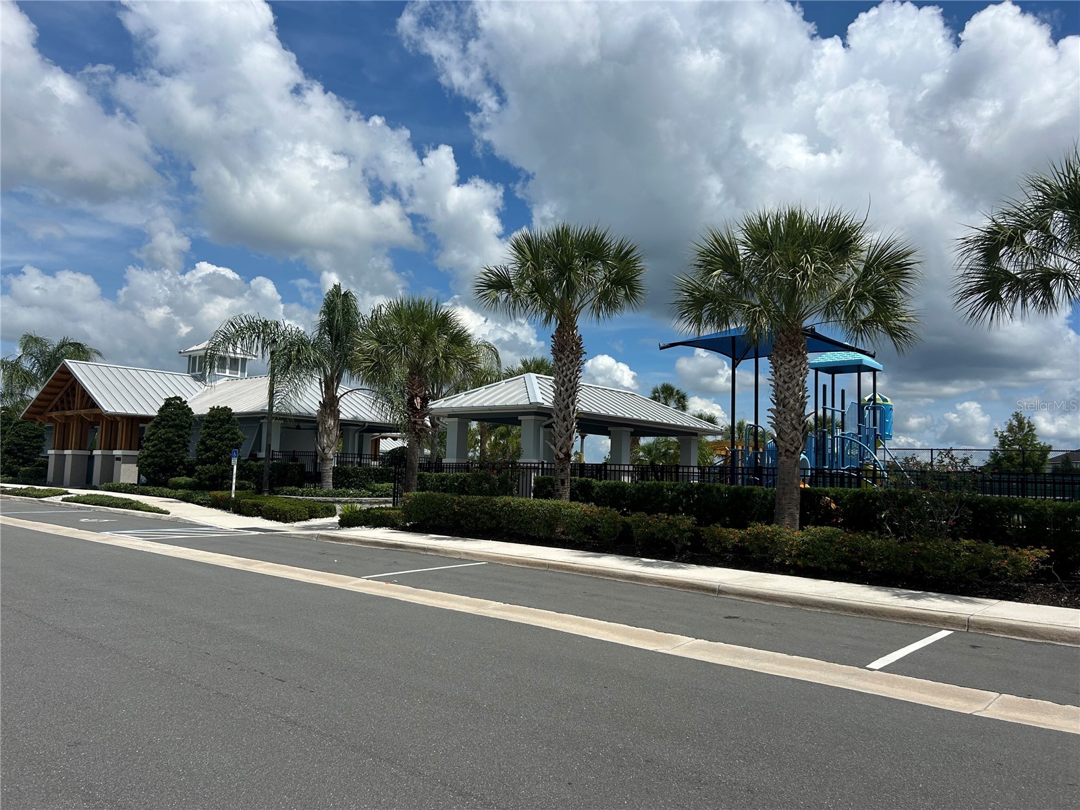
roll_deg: -1.1
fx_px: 811
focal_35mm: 26
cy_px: 405
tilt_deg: +5.9
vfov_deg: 53.1
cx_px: 540
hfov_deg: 67.3
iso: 50
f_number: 1.5
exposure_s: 1/8000
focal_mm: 5.7
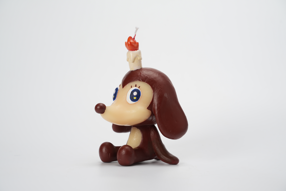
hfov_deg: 27.0
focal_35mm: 75
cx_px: 143
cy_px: 96
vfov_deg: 18.2
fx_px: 596
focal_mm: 75
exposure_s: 1/60
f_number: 8
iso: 100
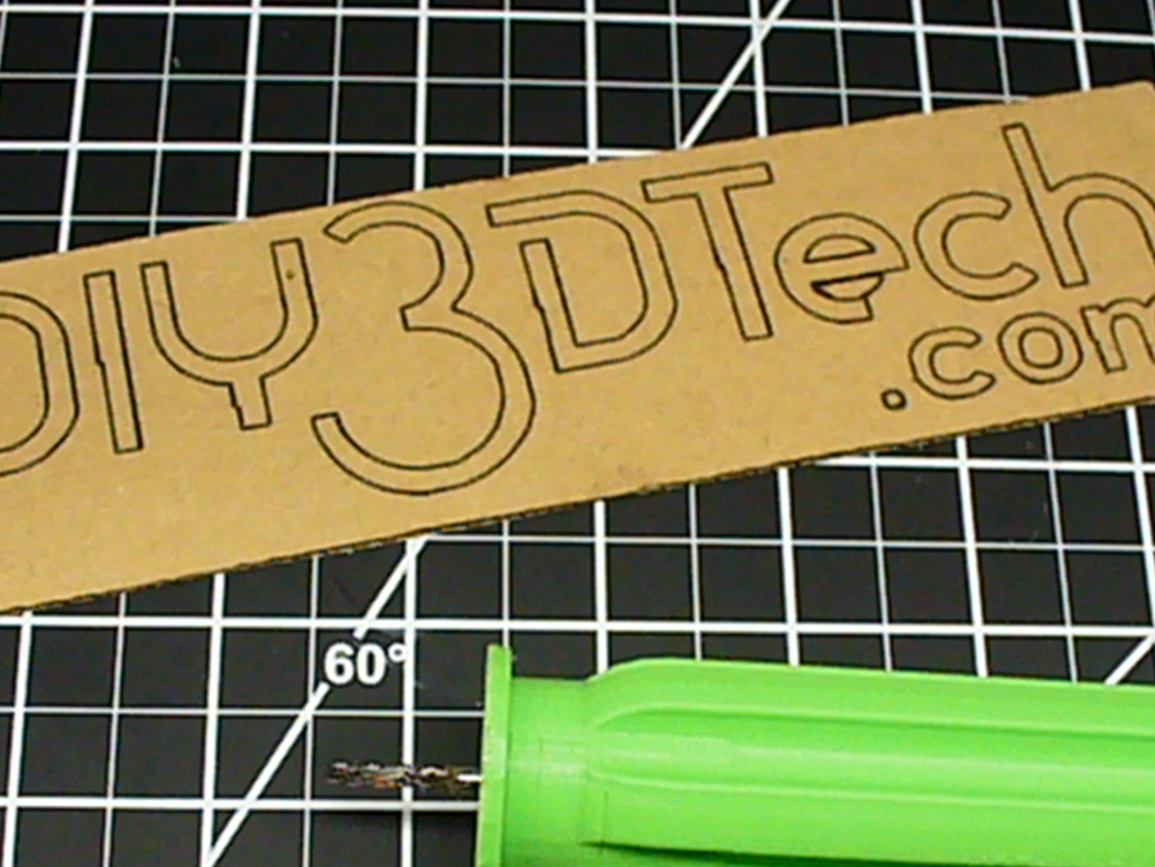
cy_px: 667
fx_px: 2202
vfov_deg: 22.0
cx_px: 643
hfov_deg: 29.4
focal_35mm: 66
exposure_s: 1/200
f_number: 2.8
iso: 800
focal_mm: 6.1
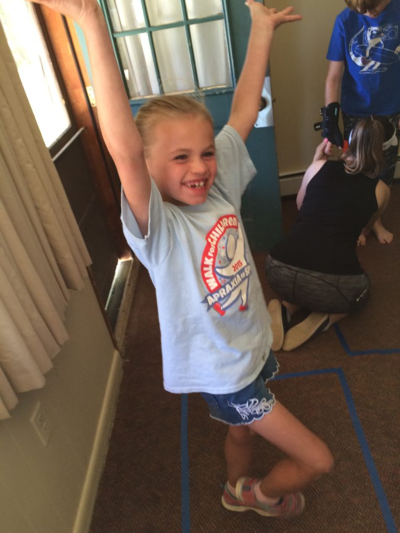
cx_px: 200
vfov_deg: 61.7
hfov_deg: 48.2
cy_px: 266
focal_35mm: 29
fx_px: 447
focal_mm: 4.15
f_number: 2.2
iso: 80
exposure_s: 1/30
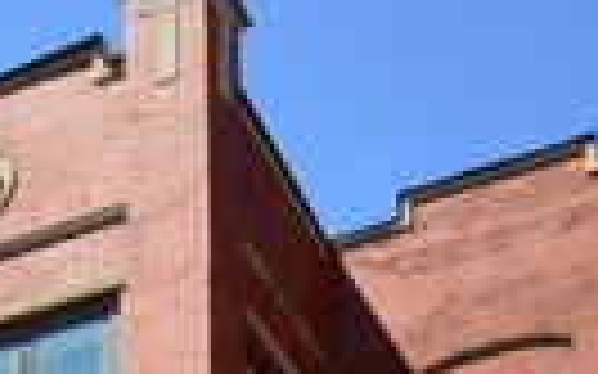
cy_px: 669
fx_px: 1124
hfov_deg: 29.7
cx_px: 220
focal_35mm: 69
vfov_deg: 16.0
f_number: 25
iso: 800
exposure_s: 1/200
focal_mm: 12
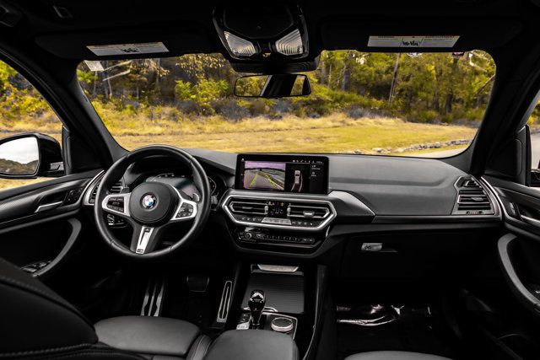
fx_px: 360
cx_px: 270
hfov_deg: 73.7
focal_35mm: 24
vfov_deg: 53.2
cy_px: 180
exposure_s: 1/200
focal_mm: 24
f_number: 8
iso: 640
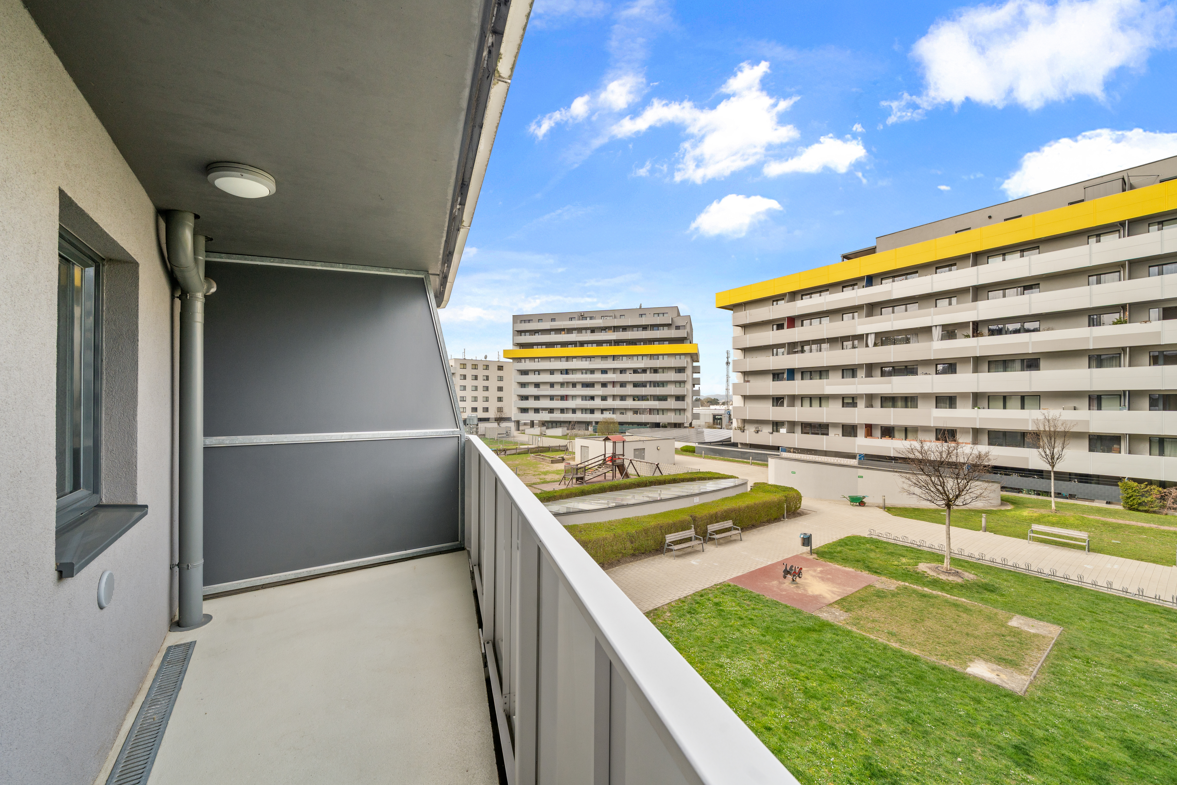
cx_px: 588
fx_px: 425
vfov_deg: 85.4
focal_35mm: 13
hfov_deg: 108.3
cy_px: 392
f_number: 8
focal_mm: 13
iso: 200
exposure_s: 1/80
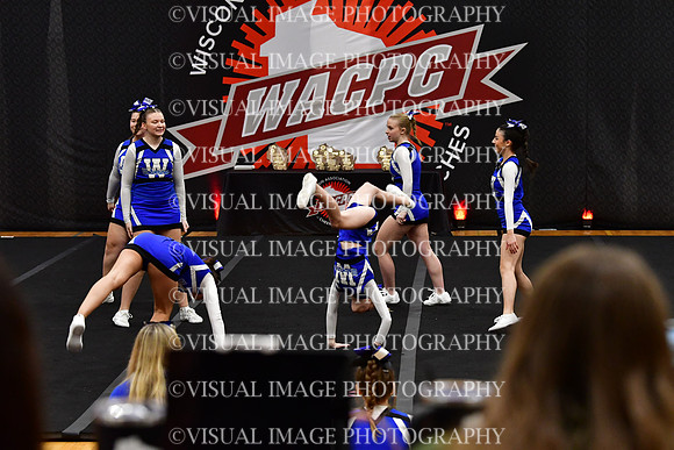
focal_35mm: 120
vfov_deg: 11.4
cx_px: 337
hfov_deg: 17.1
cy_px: 225
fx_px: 2247
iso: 4000
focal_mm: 80
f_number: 4
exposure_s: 1/500
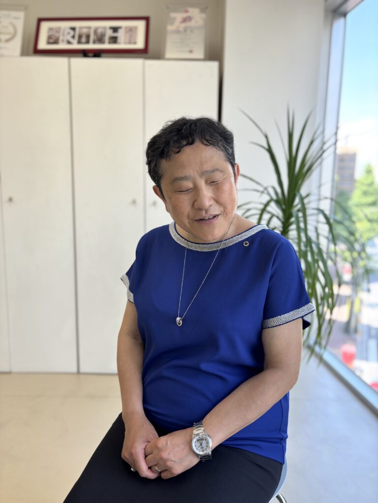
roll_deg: -2.3
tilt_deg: -9.9
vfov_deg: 67.3
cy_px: 252
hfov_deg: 53.1
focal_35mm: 26
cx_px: 189
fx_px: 379
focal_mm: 5.96
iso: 64
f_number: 1.6
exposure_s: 1/131
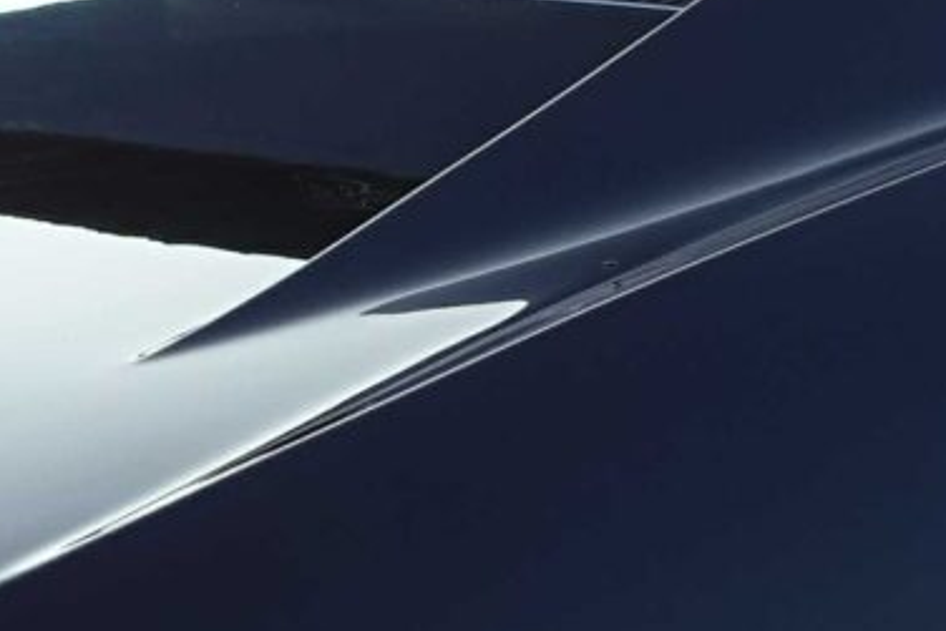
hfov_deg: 8.6
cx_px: 440
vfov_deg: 5.8
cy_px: 416
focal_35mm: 238
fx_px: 6256
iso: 125
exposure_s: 1/400
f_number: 4
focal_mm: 12.81
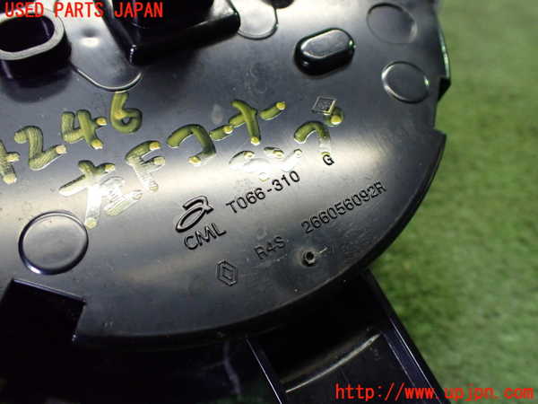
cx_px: 269
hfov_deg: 60.0
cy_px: 202
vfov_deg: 46.8
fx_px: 466
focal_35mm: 30
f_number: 2.3
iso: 800
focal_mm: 5.4
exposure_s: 1/125
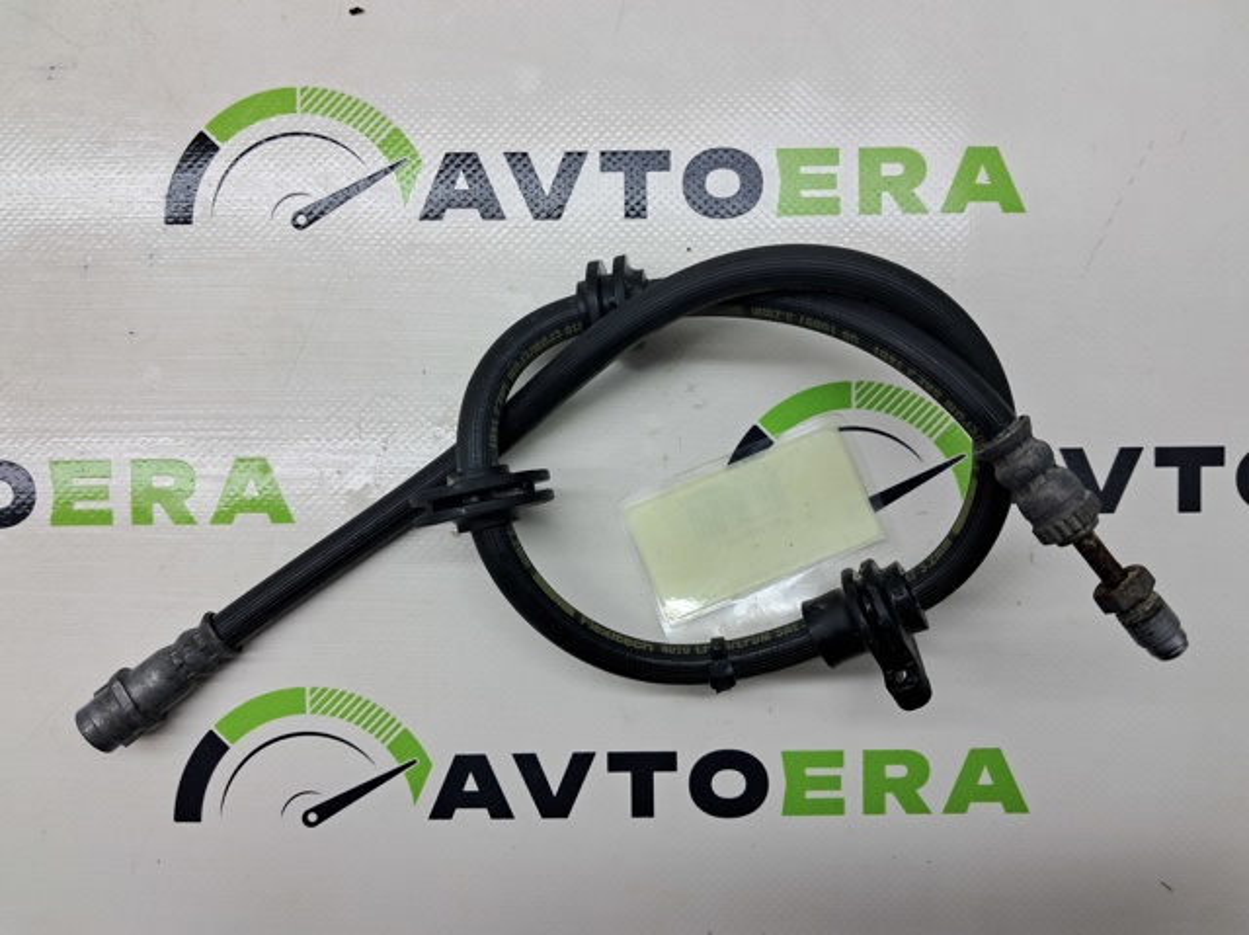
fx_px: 973
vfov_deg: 51.3
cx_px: 624
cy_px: 468
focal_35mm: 27
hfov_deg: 65.4
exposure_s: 1/50
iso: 50
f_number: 1.8
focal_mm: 4
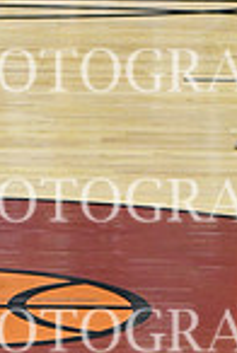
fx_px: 5730
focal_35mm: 583
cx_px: -100
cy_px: 135
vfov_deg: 3.5
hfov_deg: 2.4
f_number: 2.8
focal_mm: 98
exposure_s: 1/400
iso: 3200
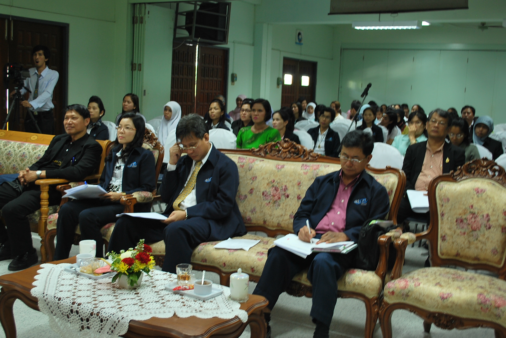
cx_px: 253
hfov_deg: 44.9
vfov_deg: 30.9
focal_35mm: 44
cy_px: 169
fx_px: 612
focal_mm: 29
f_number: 5.6
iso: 200
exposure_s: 1/10
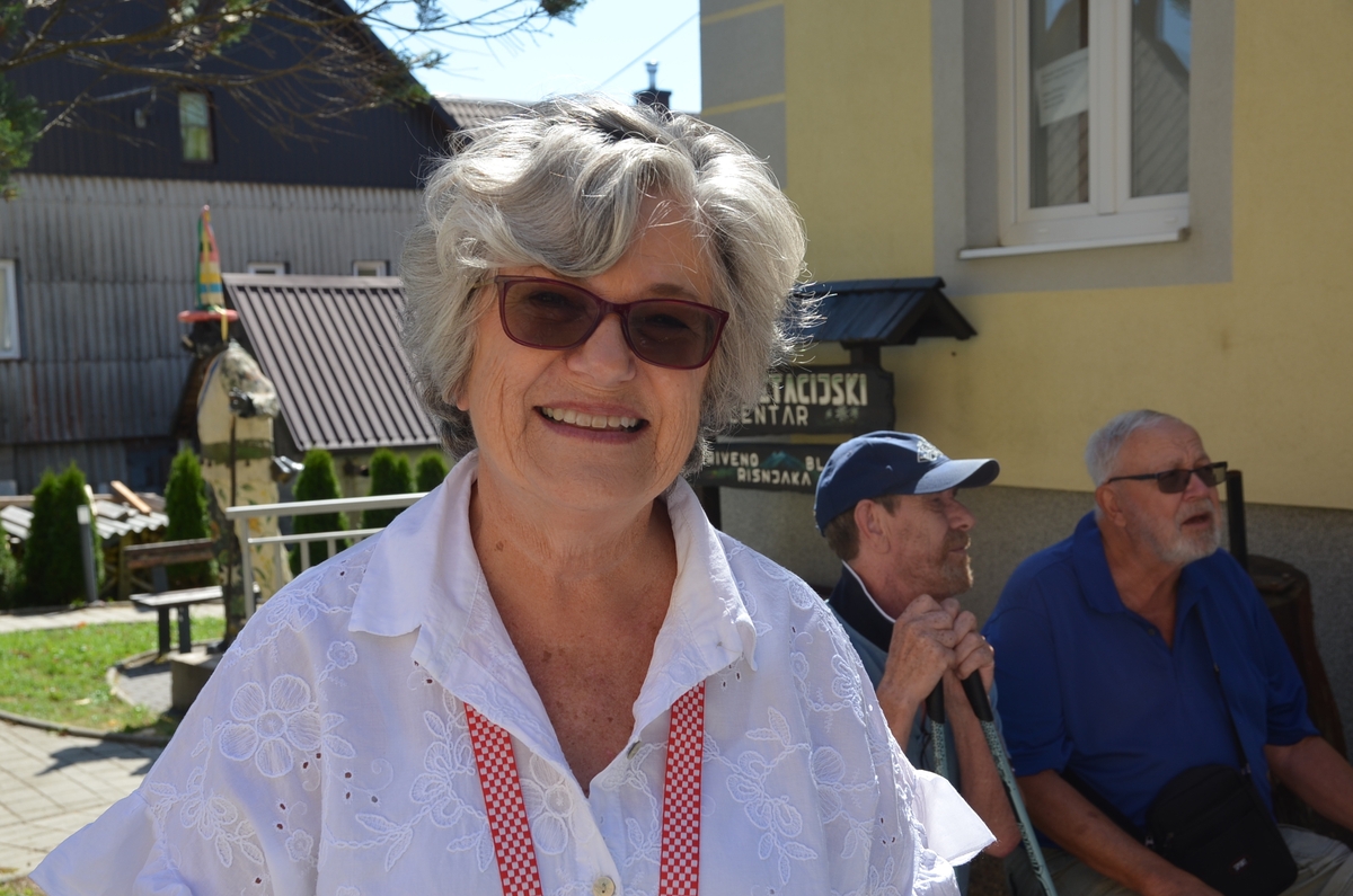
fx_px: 1744
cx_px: 676
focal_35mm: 46
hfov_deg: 42.4
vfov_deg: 28.8
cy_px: 448
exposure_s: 1/250
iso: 160
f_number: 8
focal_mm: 31
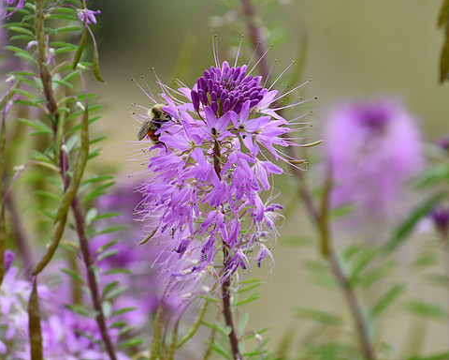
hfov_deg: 3.8
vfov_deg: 3.0
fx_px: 6777
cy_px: 180
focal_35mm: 510
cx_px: 195
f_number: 7.1
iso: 200
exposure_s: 1/500
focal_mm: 300
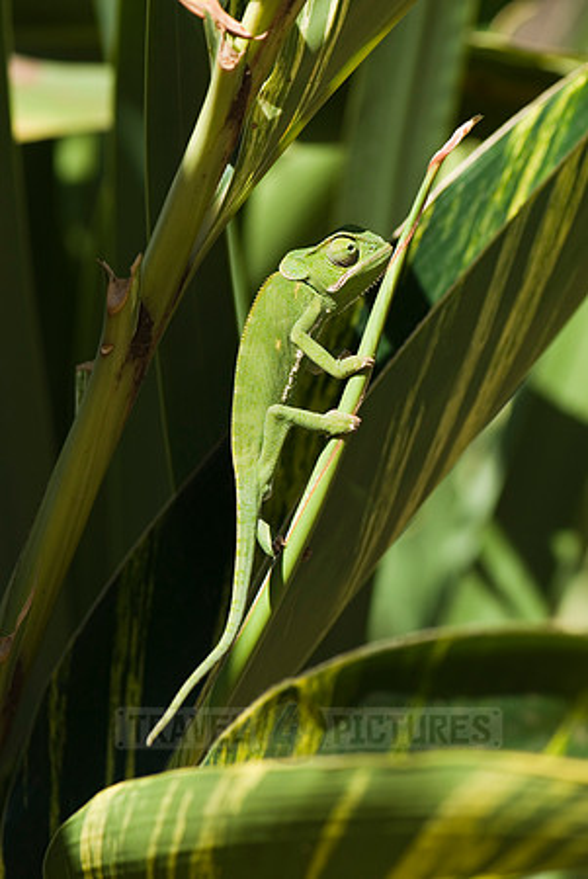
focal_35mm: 158
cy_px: 440
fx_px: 3850
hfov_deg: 8.7
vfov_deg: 13.0
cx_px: 294
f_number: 5.6
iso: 160
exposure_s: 1/320
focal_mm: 105
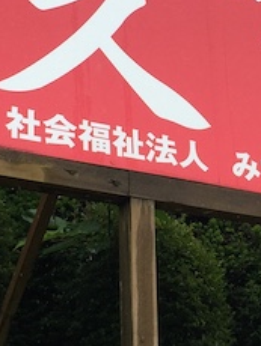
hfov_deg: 11.7
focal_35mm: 126
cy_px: 120
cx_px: 228
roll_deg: +3.7
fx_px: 1264
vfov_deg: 15.6
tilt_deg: +24.3
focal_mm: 4.15
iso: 32
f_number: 2.2
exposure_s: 1/1041
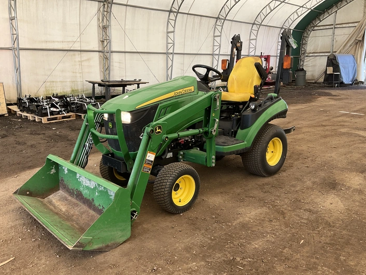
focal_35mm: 31
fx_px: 328
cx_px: 174
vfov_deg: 45.5
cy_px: 142
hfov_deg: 58.3
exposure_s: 1/122
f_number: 1.8
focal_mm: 3
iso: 20
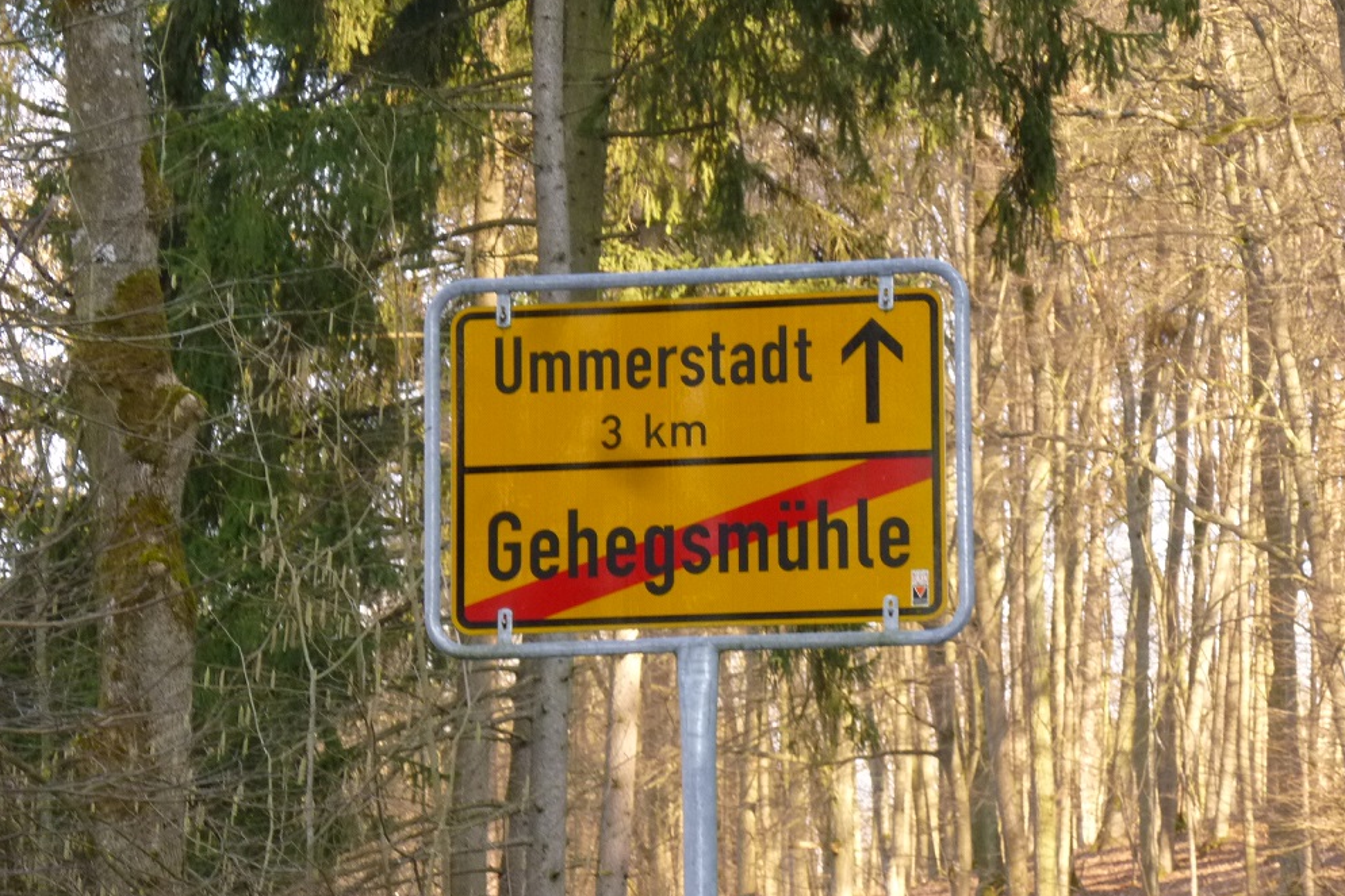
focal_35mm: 136
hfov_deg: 15.1
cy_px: 437
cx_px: 671
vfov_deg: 10.1
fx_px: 5082
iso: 250
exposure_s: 1/80
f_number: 5.5
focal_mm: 23.3
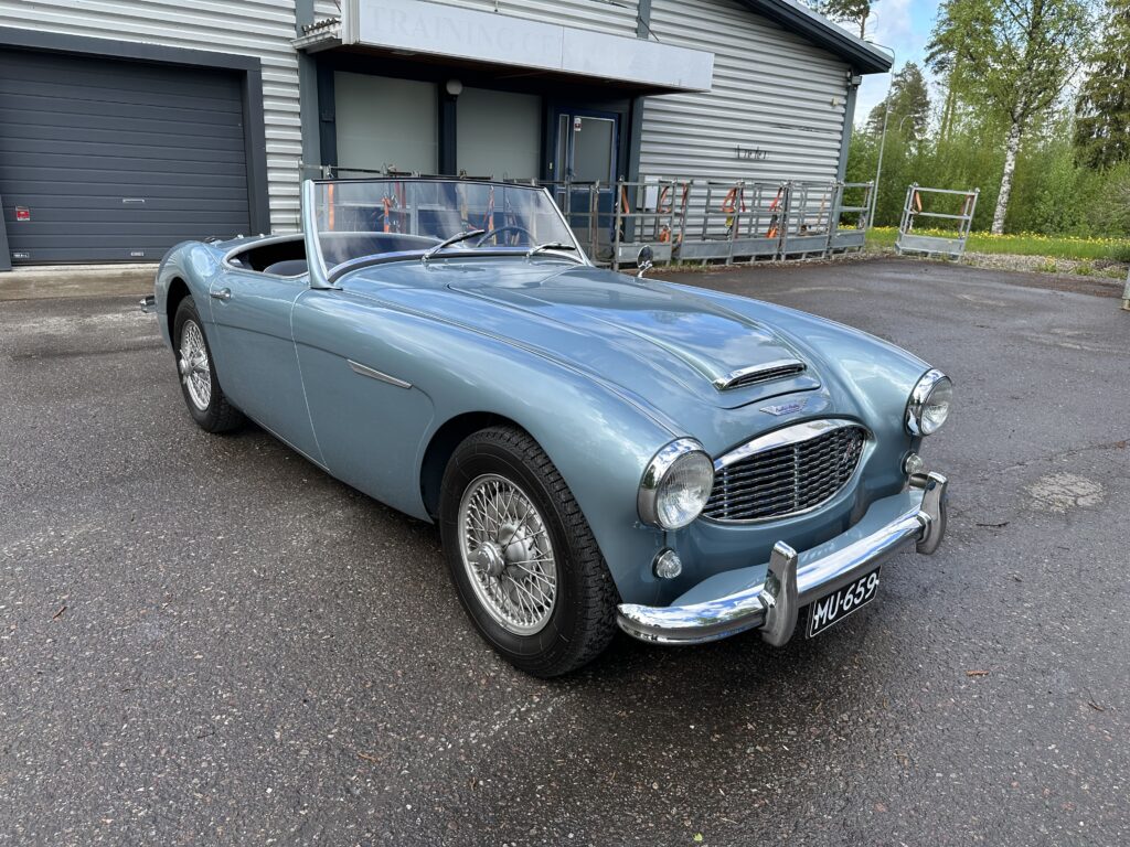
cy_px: 424
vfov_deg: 56.8
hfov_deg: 71.6
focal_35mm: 24
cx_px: 565
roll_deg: -1.8
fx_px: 783
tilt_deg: -15.5
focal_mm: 6.86
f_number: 1.78
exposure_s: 1/1272
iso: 80
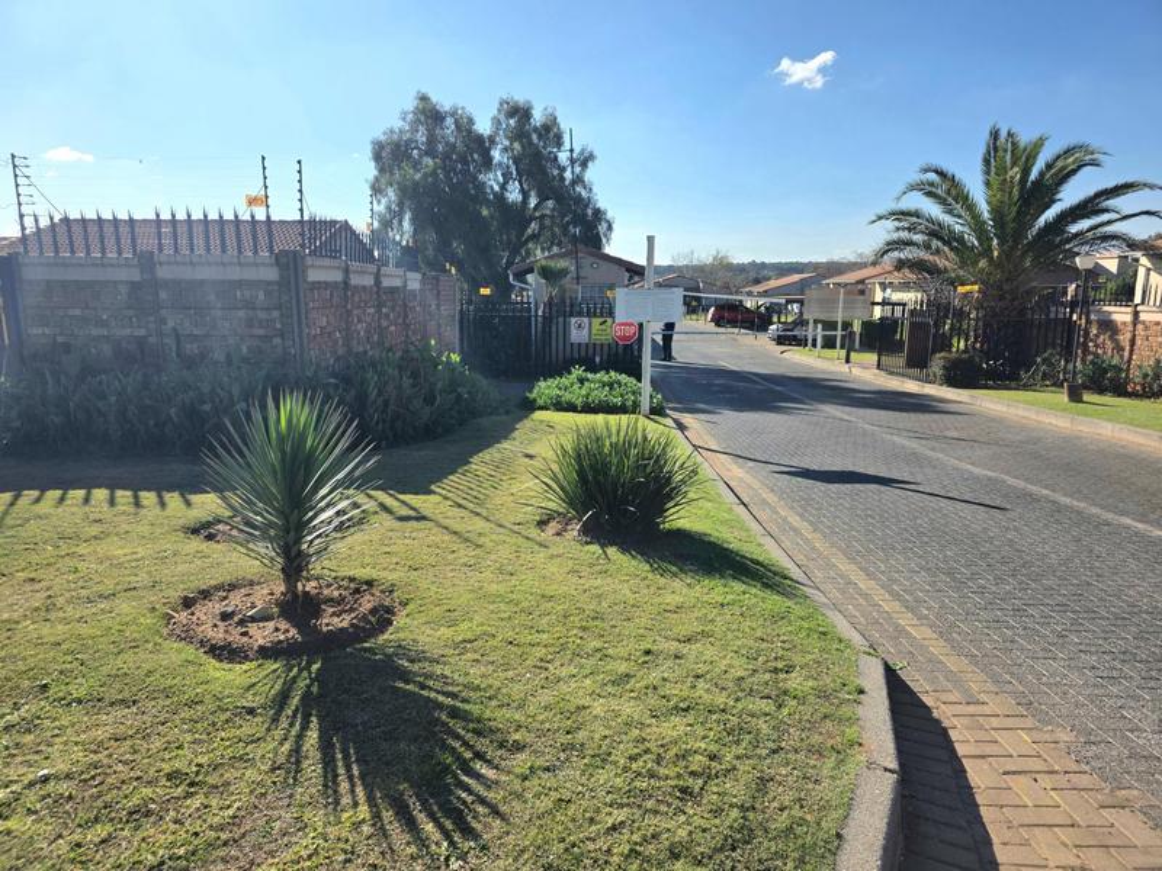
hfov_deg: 73.9
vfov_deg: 58.9
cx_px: 581
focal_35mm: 23
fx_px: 772
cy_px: 436
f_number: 1.7
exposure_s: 1/10000
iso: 80
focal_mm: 6.3
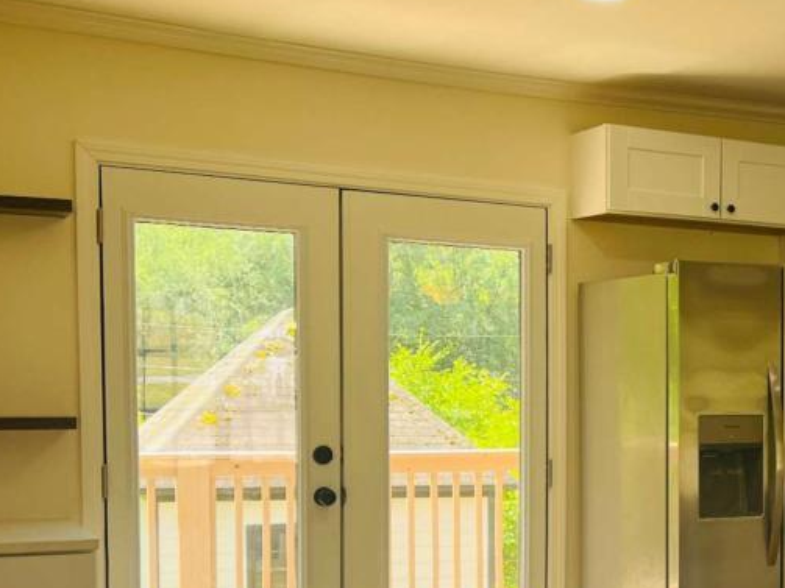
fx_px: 1406
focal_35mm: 62
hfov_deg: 29.0
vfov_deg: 23.2
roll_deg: -0.8
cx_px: 802
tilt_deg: -5.2
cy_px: 488
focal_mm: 5.1
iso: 40
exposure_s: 1/135
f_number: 1.6
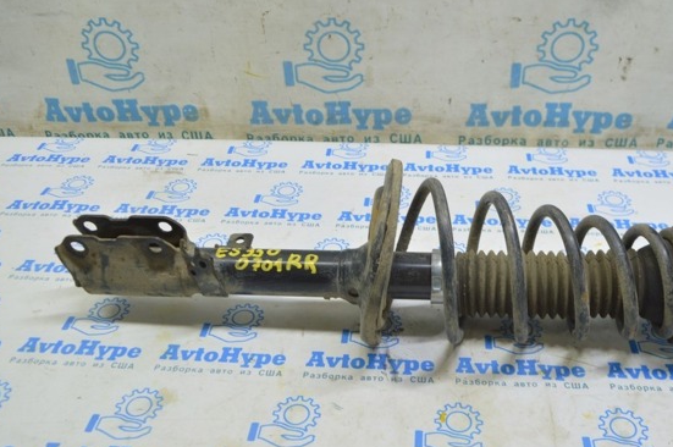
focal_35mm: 37
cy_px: 196
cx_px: 382
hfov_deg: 52.3
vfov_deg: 36.2
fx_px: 683
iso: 400
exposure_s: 1/20
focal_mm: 21
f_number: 5.6
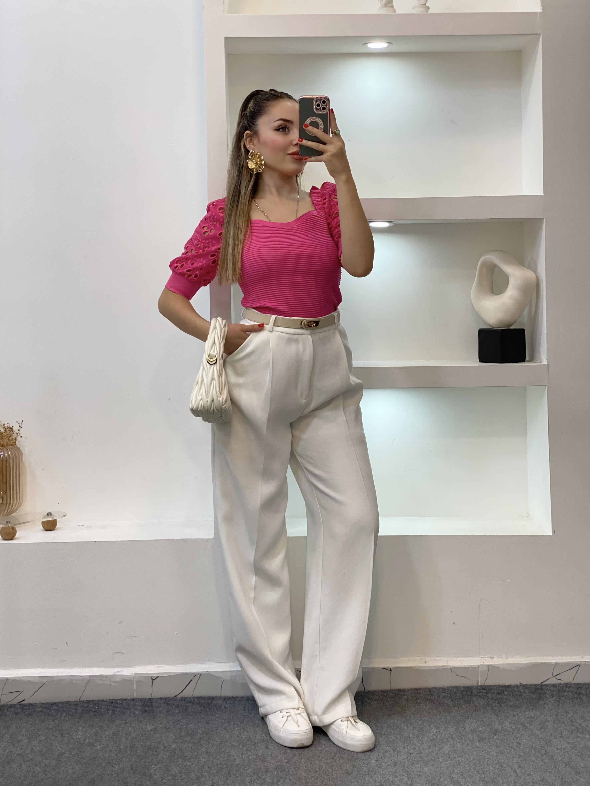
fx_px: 1182
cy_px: 393
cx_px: 295
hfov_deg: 28.0
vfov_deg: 36.8
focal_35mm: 52
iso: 64
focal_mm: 6
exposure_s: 1/100
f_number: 2
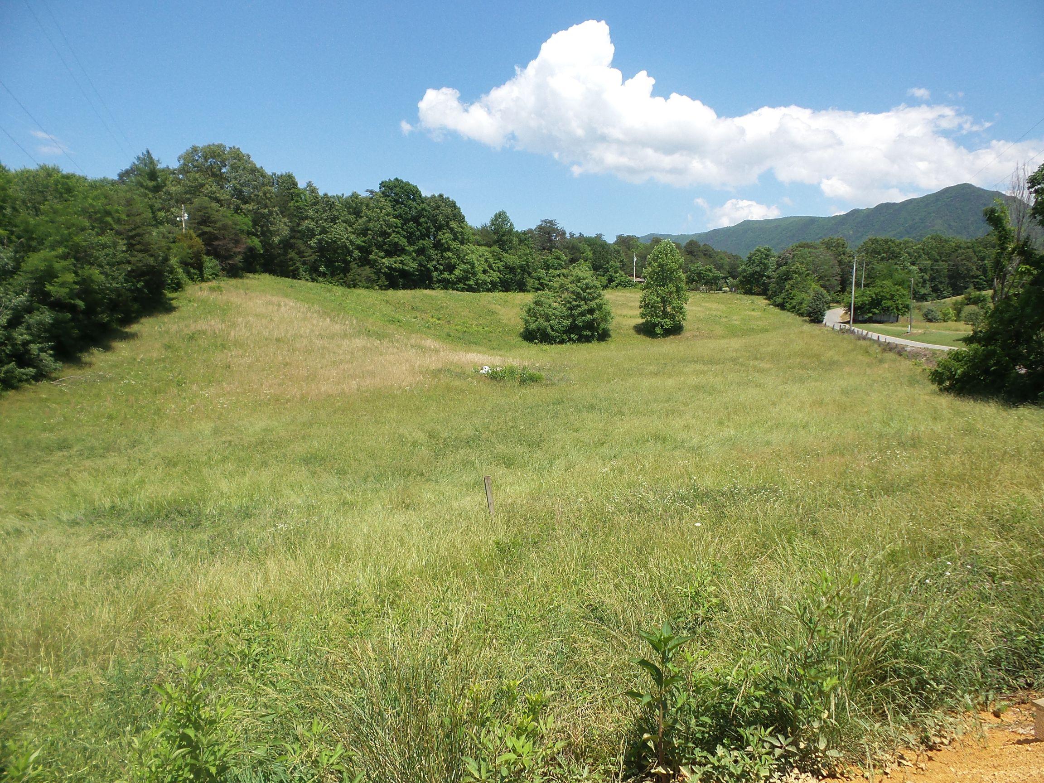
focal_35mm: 23
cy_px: 392
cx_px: 522
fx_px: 694
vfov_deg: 58.9
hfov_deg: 73.9
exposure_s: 1/1000
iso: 100
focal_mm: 4.1
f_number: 3.5
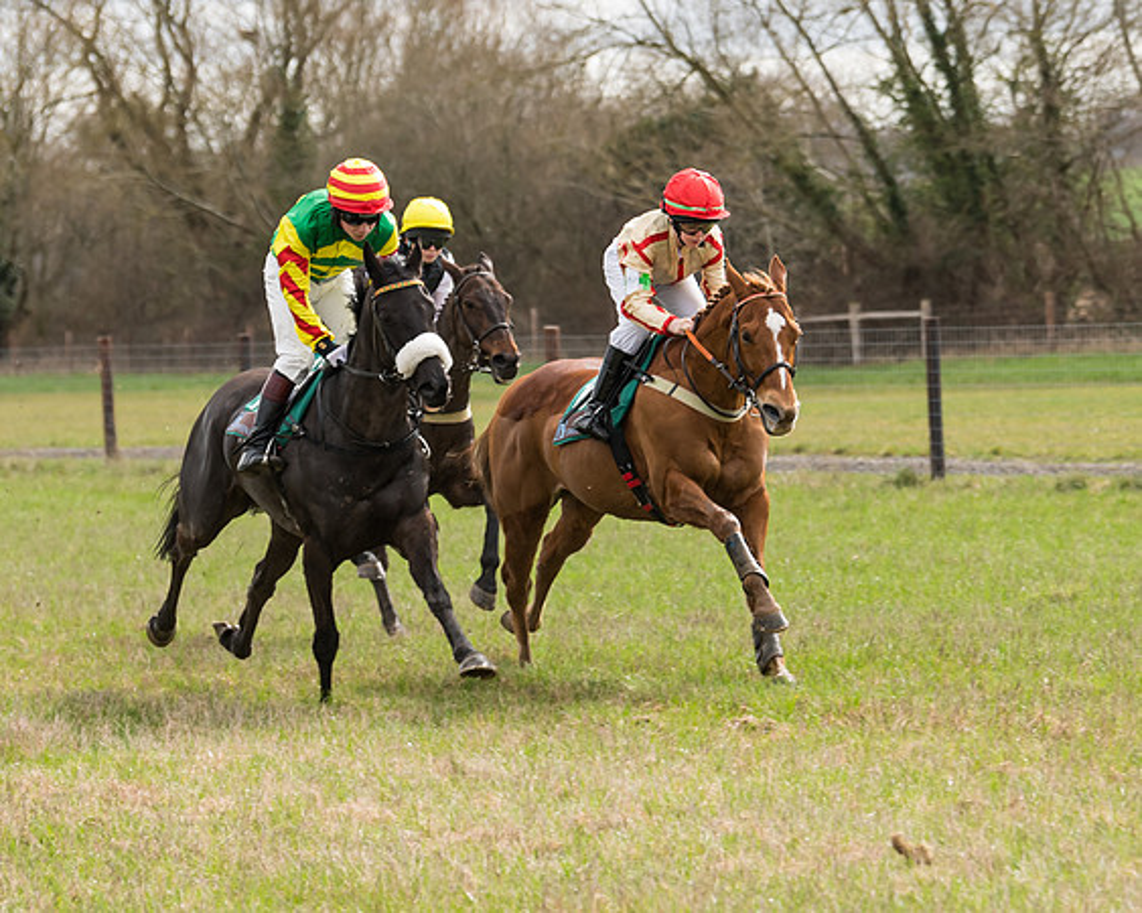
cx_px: 659
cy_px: 540
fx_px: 7575
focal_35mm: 224
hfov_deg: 8.6
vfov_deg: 6.9
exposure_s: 1/800
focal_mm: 110
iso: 250
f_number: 4
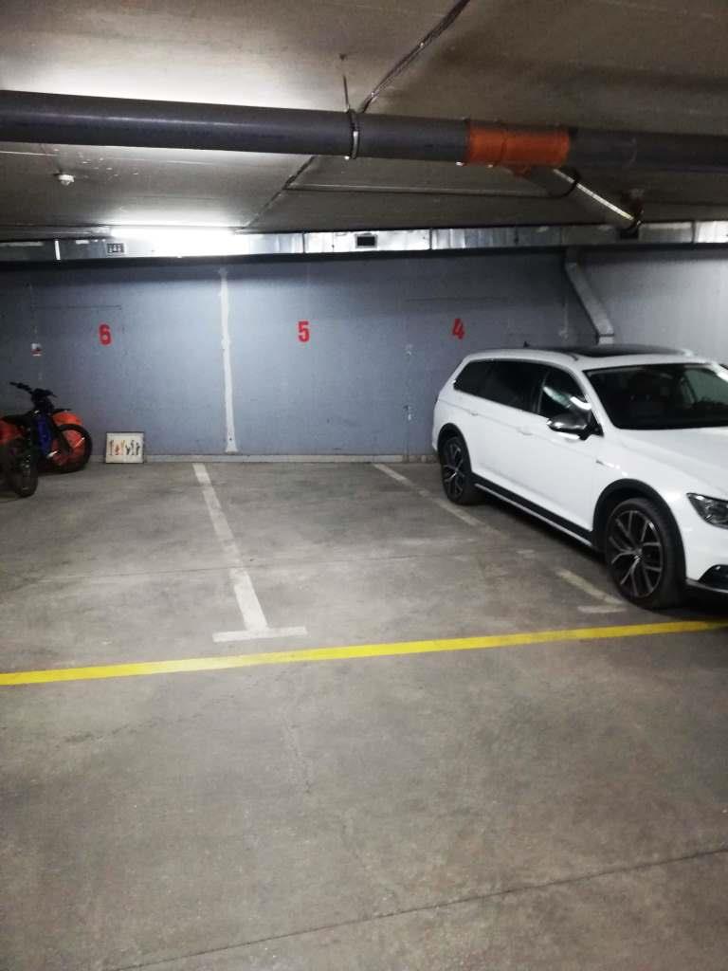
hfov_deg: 53.1
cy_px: 486
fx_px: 729
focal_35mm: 26
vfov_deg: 67.3
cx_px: 364
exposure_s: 1/20
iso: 640
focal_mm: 3.81
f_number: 2.2
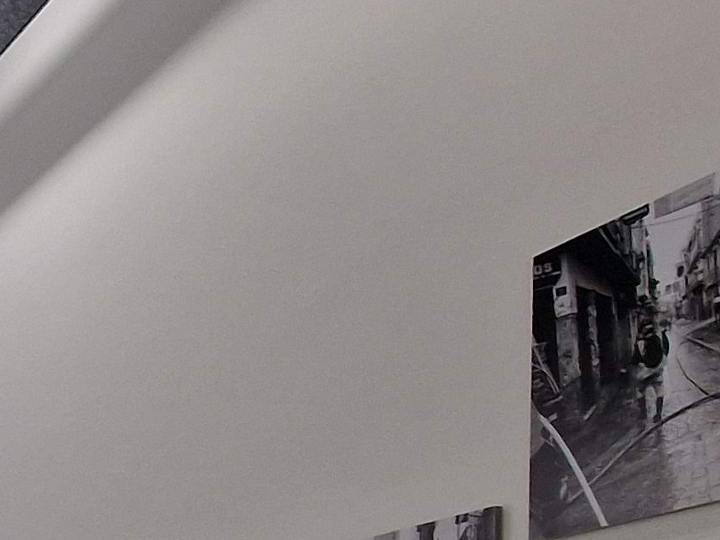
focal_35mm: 62
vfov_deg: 20.0
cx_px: -548
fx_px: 1289
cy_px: 840
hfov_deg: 21.5
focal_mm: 2.2
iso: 50
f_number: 2.2
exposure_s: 1/50
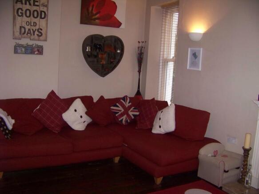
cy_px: 97
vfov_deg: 39.6
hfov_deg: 51.4
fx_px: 269
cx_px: 130
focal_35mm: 36
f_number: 2.8
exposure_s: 1/30
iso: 200
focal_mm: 5.85
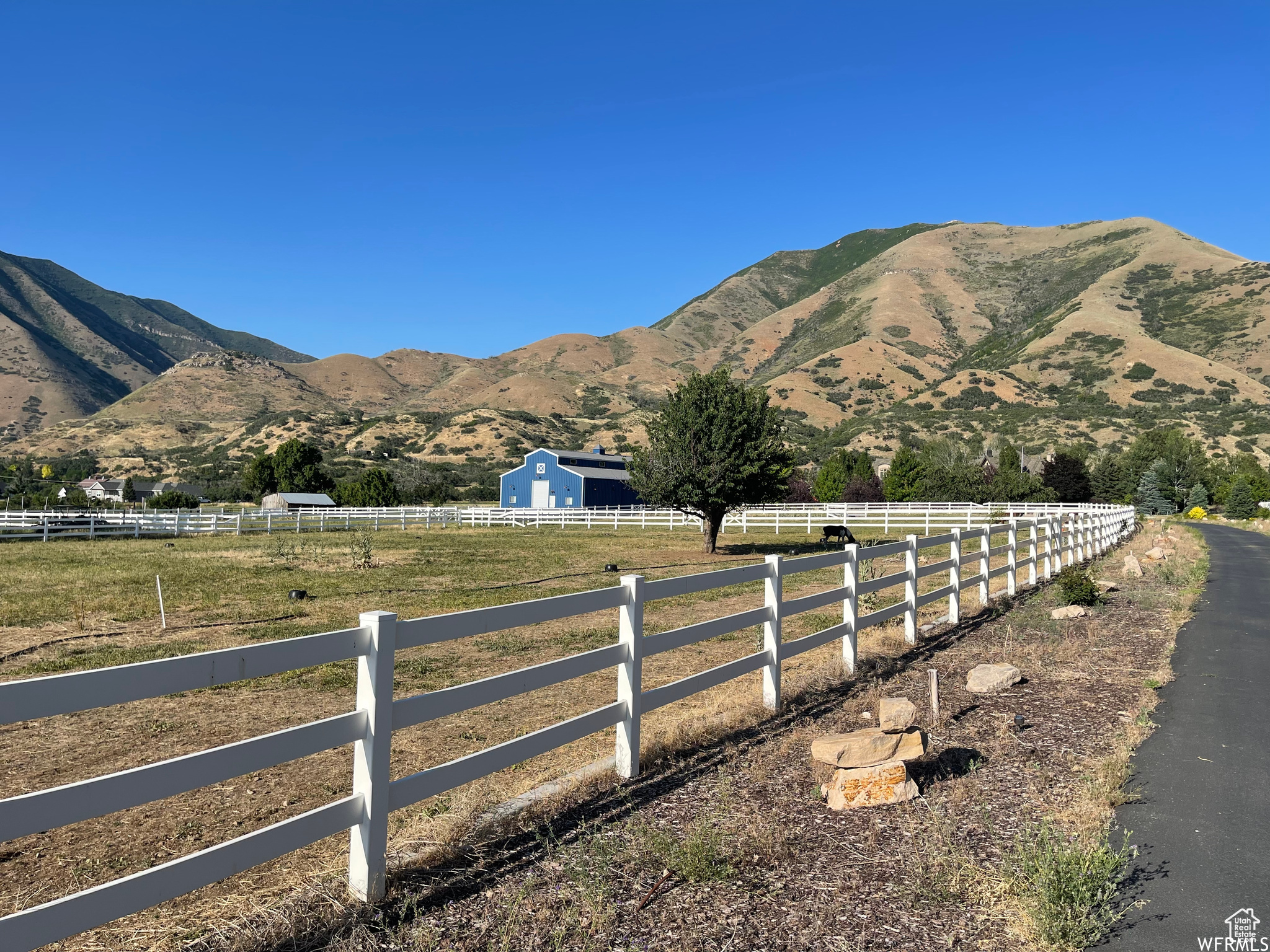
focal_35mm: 26
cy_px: 476
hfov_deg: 67.3
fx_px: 954
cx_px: 635
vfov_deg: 53.1
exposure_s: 1/3344
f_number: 1.6
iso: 32
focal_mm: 5.1
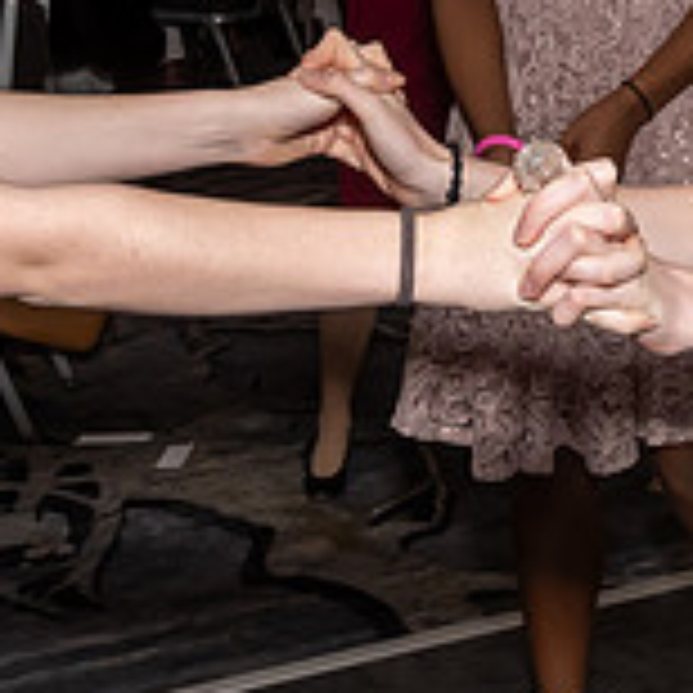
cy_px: 178
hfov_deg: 14.5
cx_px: 583
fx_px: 2695
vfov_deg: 14.6
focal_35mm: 119
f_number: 7.1
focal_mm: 19
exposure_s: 1/250
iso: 800
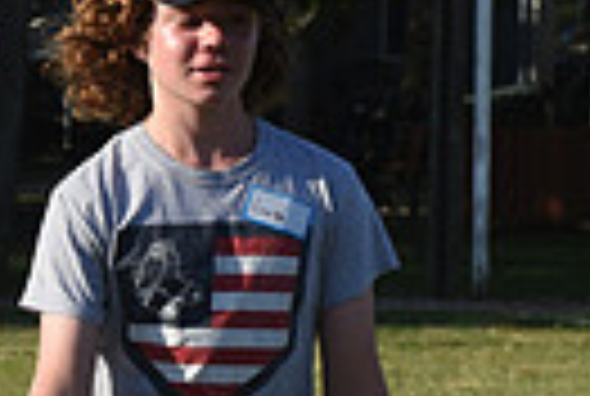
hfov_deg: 7.4
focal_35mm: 274
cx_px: -302
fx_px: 4501
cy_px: 556
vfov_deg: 5.0
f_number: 8
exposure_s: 1/320
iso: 125
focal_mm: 62
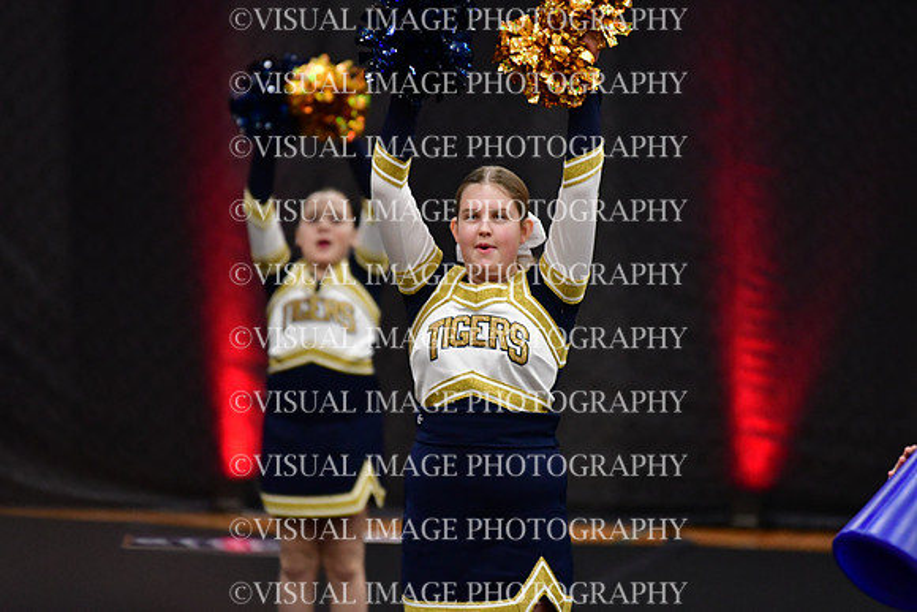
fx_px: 7643
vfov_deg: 4.6
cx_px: 458
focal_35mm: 300
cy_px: 306
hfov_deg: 6.9
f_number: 2.8
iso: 4000
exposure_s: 1/800
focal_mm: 200
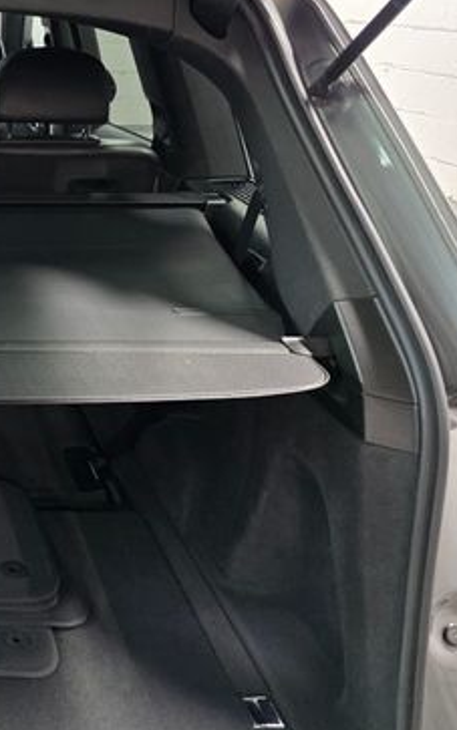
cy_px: 366
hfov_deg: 25.3
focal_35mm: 43
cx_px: -155
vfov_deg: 46.2
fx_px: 857
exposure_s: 1/120
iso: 1000
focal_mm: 6.3
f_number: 1.7
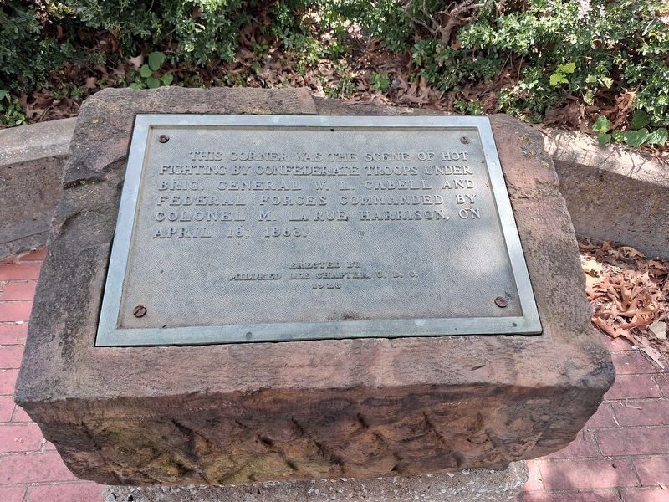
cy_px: 251
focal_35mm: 27
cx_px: 334
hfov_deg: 65.3
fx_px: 522
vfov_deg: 51.4
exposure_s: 1/100
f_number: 1.8
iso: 32
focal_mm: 4
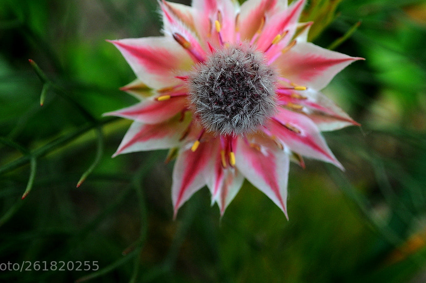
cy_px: 76
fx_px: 978
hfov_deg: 24.6
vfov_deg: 16.4
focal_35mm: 83
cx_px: 215
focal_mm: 35
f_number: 5.3
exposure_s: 1/125
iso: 200
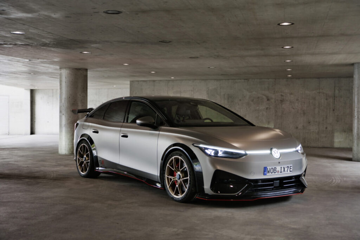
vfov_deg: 27.5
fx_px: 490
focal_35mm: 49
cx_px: 180
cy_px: 120
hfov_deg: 40.3
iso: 640
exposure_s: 1/20
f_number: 2.8
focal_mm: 49
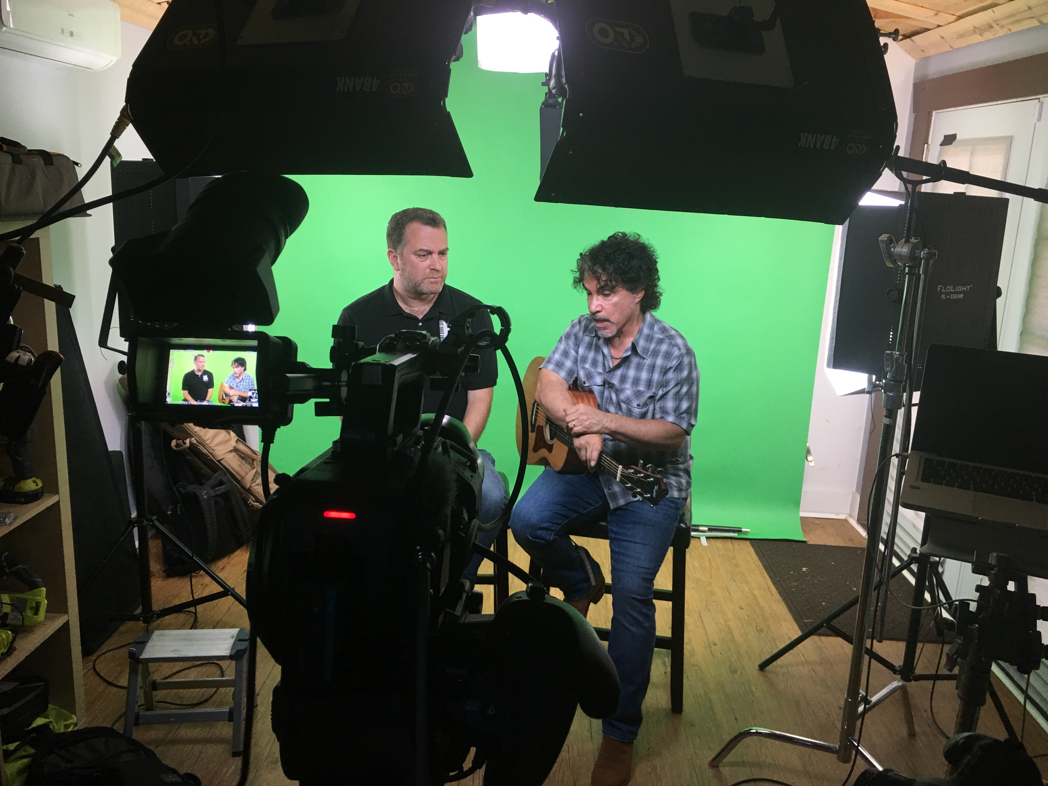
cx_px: 524
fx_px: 878
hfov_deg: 61.7
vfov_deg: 48.2
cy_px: 393
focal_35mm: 29
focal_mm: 4.15
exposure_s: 1/30
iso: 32
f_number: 2.2
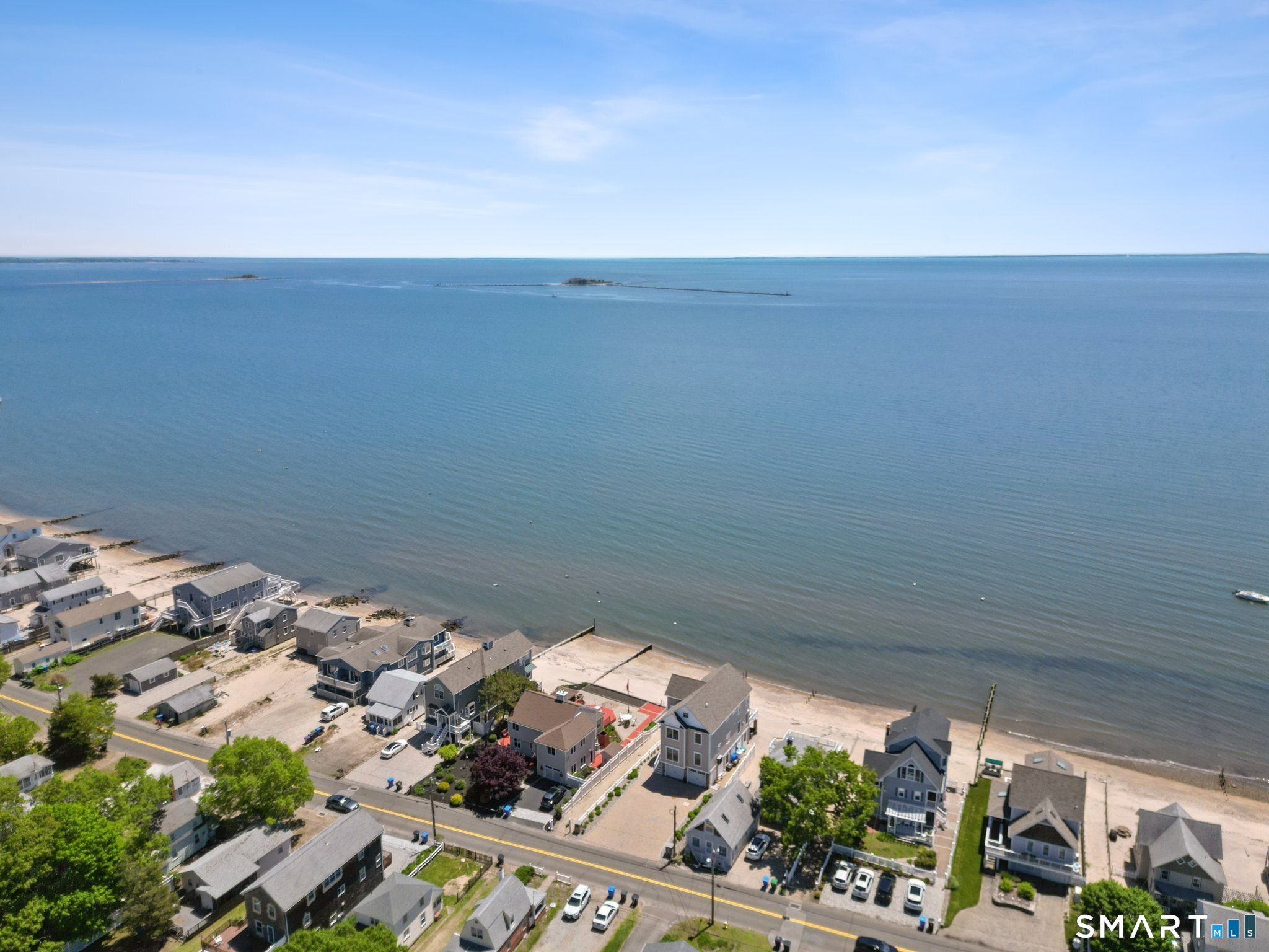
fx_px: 880
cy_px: 476
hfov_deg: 71.6
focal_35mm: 24
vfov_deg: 56.8
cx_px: 634
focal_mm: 6.7
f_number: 1.7
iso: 120
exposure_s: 1/3200
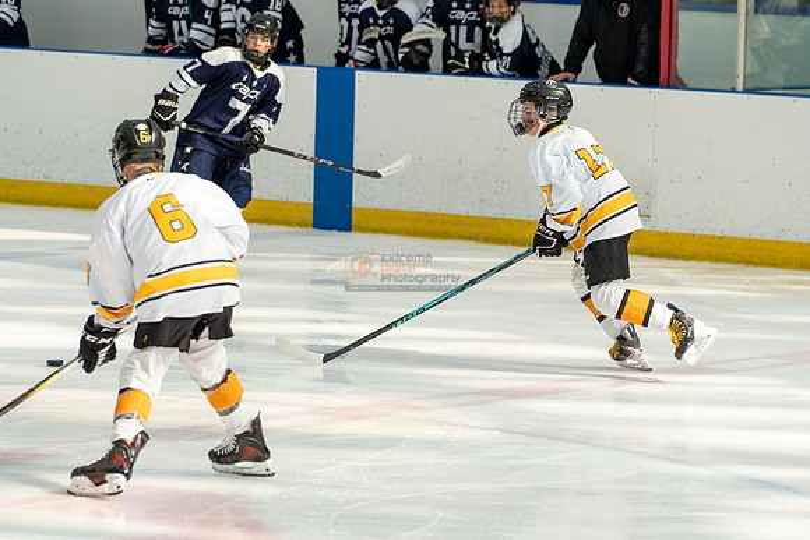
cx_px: 405
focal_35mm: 225
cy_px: 270
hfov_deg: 9.1
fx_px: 5063
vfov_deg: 6.1
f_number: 3.5
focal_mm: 150
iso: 800
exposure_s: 1/1600
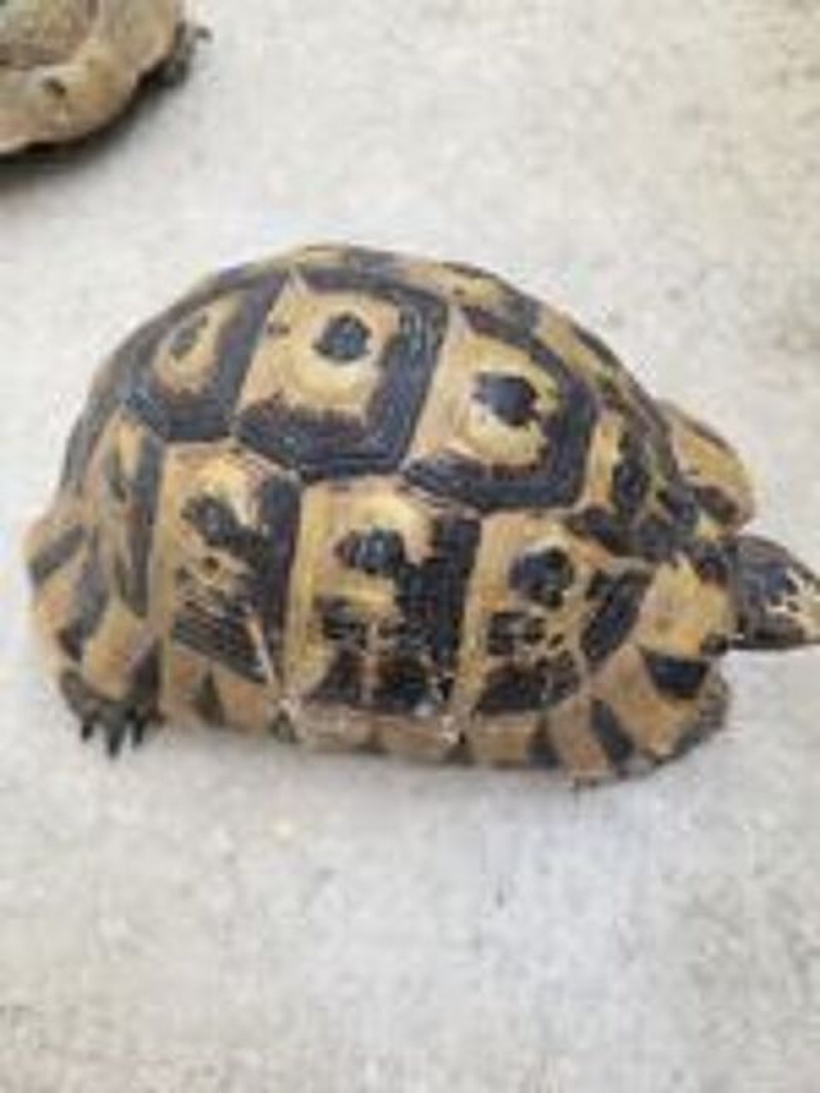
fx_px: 821
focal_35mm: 26
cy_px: 546
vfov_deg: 67.3
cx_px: 410
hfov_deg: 53.1
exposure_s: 1/100
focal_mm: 5.4
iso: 50
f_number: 1.8
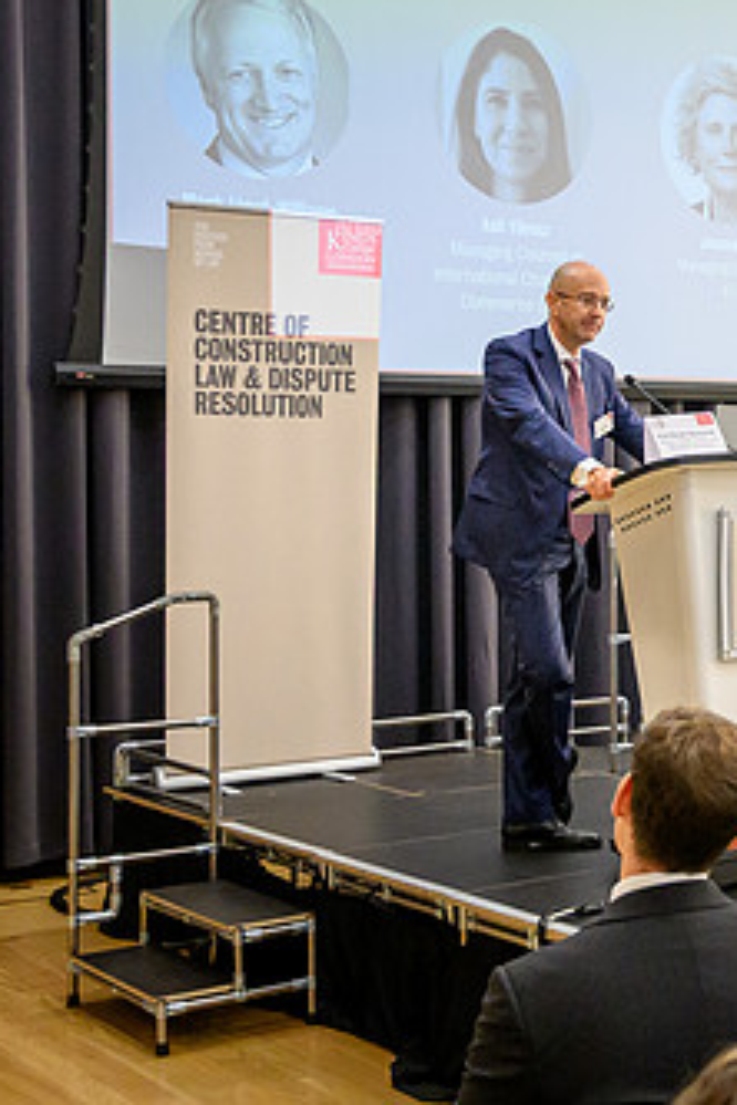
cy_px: 476
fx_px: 1934
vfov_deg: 31.8
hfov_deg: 20.3
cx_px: 866
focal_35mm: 63
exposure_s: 1/160
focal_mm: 24
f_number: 4.5
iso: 5600
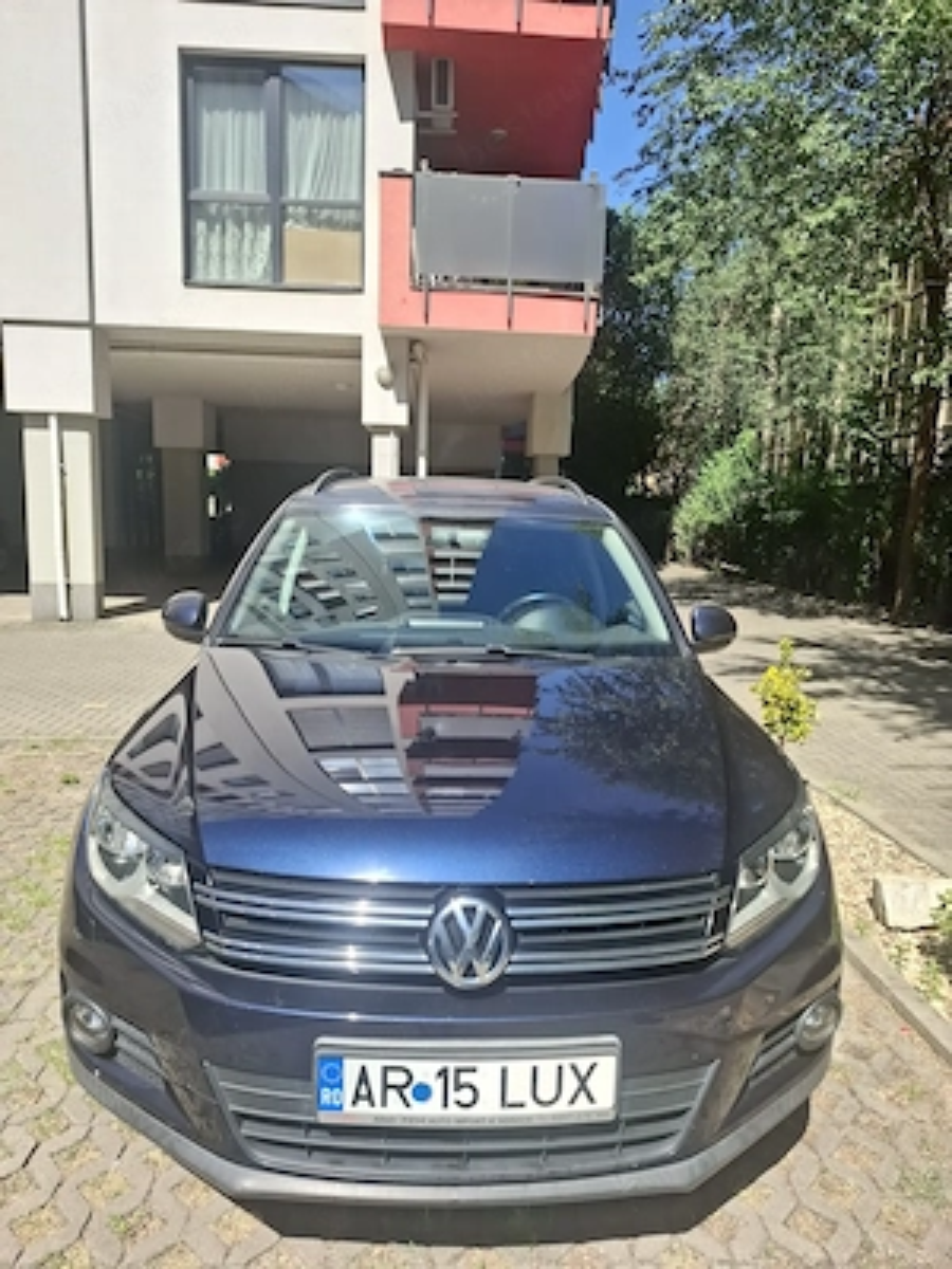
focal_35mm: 23
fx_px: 843
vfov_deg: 73.9
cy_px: 634
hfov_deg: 58.9
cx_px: 476
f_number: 1.8
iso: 50
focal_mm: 5.54
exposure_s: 1/1490
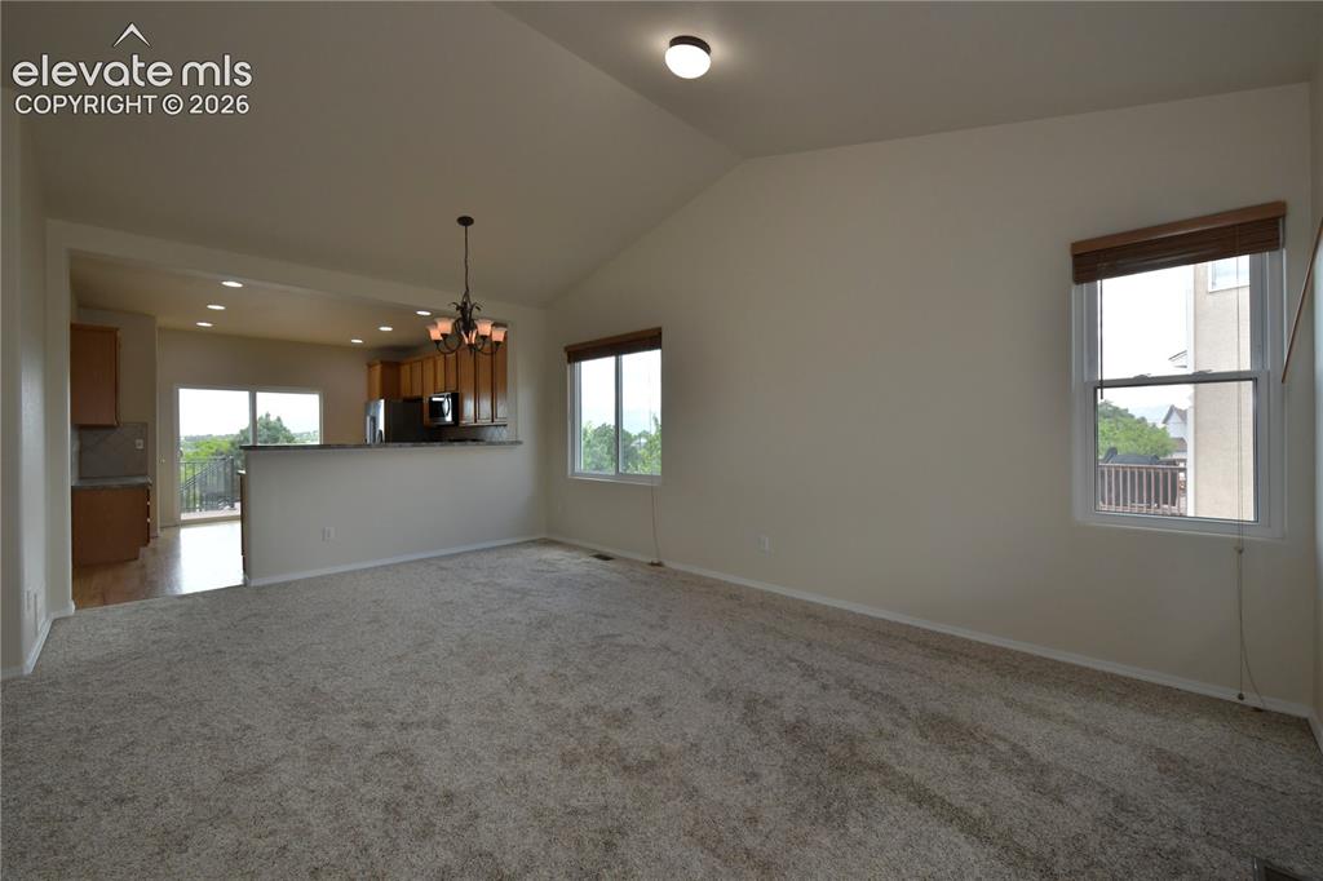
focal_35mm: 14
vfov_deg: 81.2
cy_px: 440
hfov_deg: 104.3
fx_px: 514
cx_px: 662
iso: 1250
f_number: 9
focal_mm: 14
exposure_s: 1/160
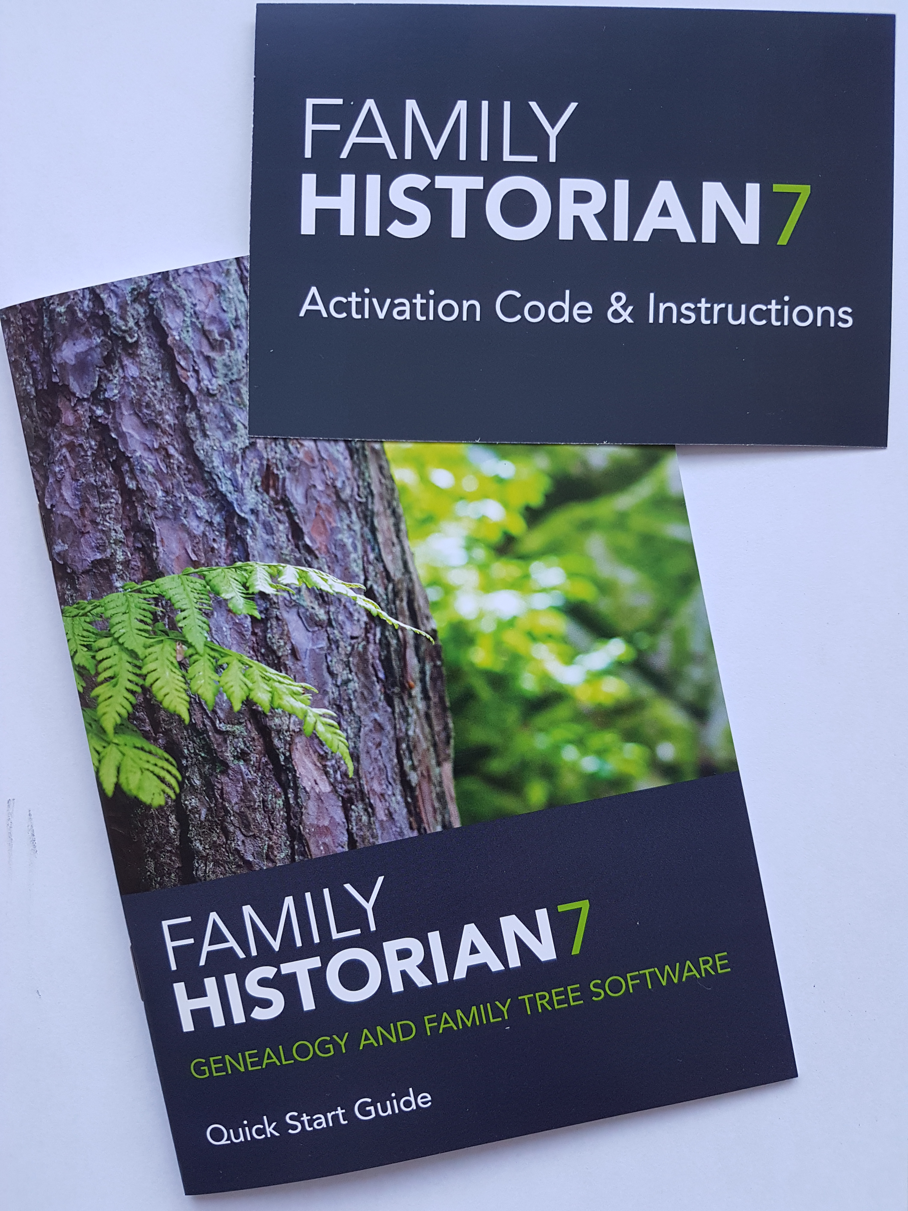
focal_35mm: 26
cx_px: 454
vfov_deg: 67.3
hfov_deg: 53.1
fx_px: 909
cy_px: 606
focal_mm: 4.2
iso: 80
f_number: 1.7
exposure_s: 1/50
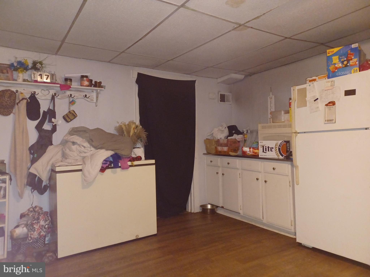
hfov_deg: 69.4
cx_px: 185
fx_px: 267
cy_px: 138
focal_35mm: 25
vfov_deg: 54.9
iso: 1250
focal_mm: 4.6
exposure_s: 1/20
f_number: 1.8
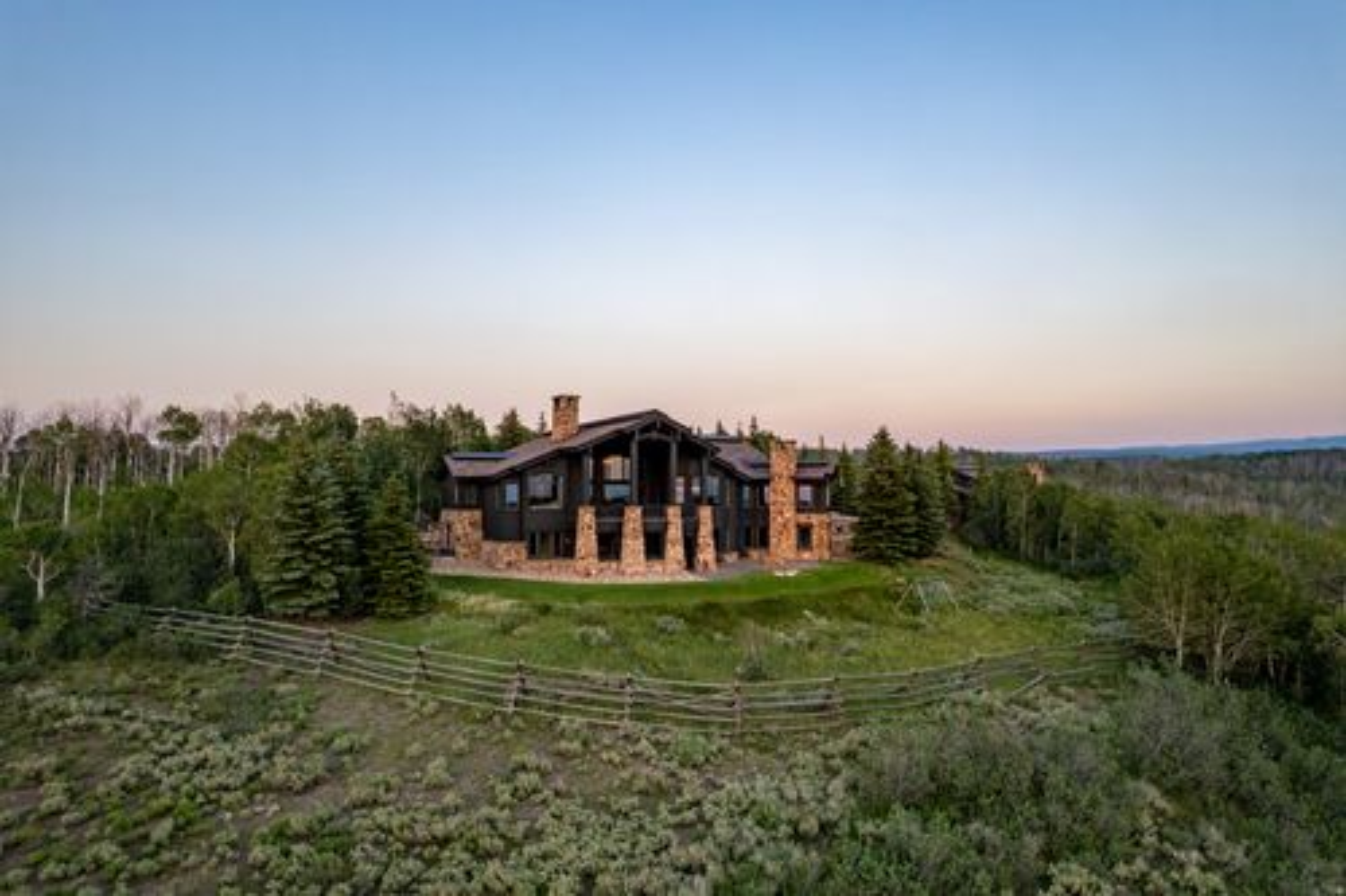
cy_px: 448
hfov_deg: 78.6
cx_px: 673
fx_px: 822
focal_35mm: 22
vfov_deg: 57.2
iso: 110
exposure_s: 1/125
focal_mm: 8.38
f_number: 2.8
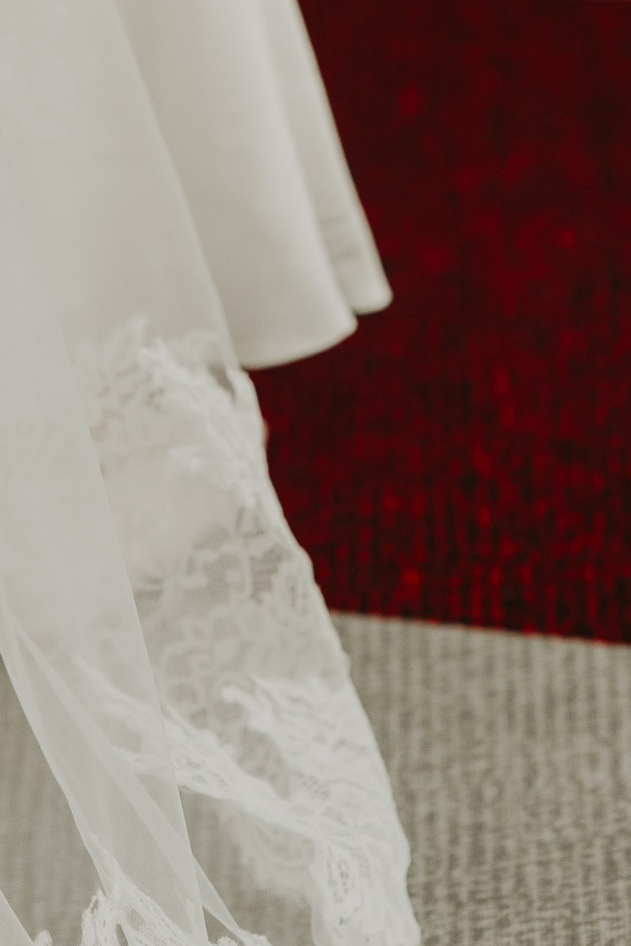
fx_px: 7700
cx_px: 64
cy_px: -195
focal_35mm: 293
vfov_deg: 7.0
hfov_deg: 4.7
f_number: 2.2
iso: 800
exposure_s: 1/1600
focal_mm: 85
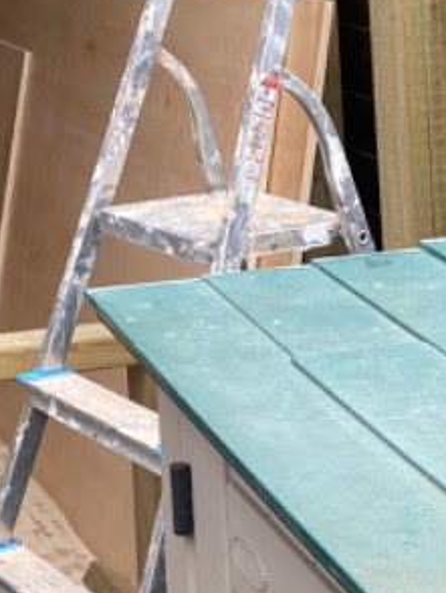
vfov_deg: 17.4
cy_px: -173
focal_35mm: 106
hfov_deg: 13.8
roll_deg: +2.2
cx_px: -12
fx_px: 1818
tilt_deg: +2.2
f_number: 1.8
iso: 32
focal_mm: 4.25
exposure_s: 1/597
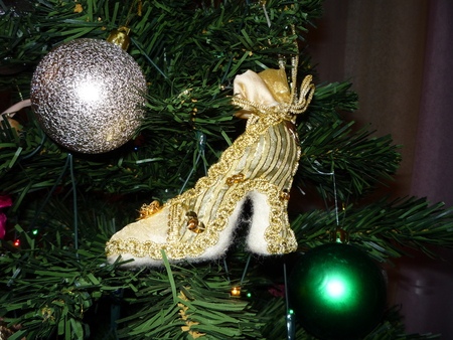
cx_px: 226
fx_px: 419
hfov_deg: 56.8
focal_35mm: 32
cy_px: 170
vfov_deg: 44.2
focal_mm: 5.2
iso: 100
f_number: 4
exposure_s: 1/30
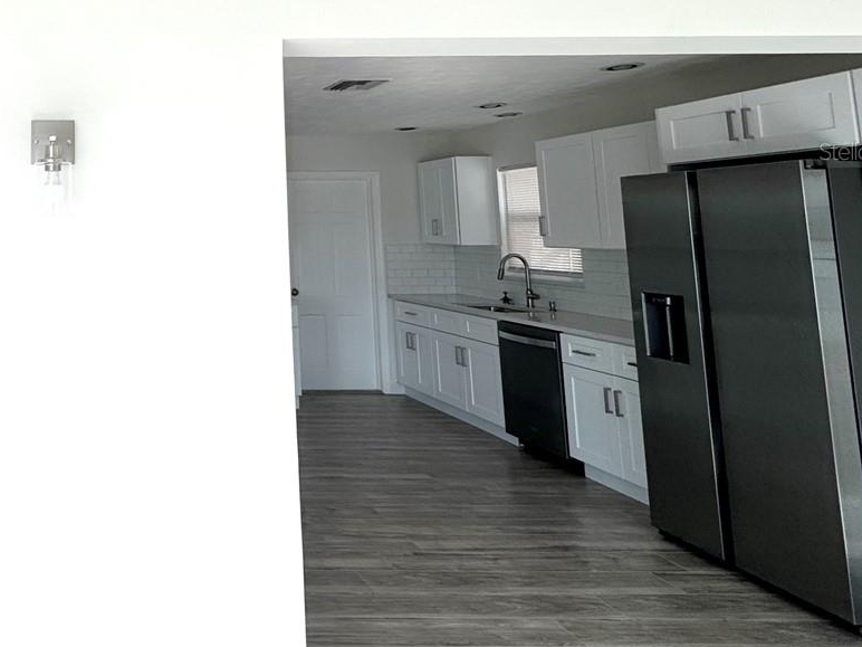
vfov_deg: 46.3
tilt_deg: +6.6
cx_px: 31
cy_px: 151
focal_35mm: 29
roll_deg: -0.8
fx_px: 722
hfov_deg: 51.5
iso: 40
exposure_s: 1/779
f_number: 2.2
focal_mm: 2.22
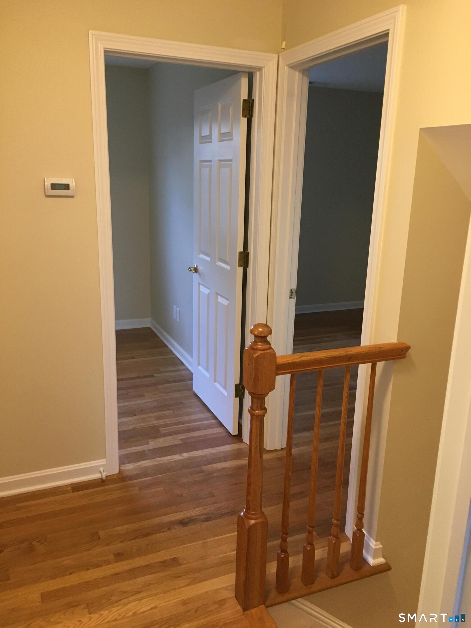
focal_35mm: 29
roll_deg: -0.8
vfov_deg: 61.7
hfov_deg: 48.2
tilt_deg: -13.1
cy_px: 314
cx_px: 236
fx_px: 526
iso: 125
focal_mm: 4.15
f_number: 2.2
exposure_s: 1/30
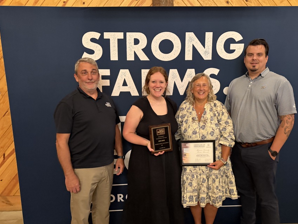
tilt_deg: -7.6
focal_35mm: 29
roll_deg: +2.0
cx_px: 174
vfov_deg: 48.3
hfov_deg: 61.3
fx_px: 250
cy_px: 116
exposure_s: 1/40
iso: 800
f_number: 1.78
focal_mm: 6.76
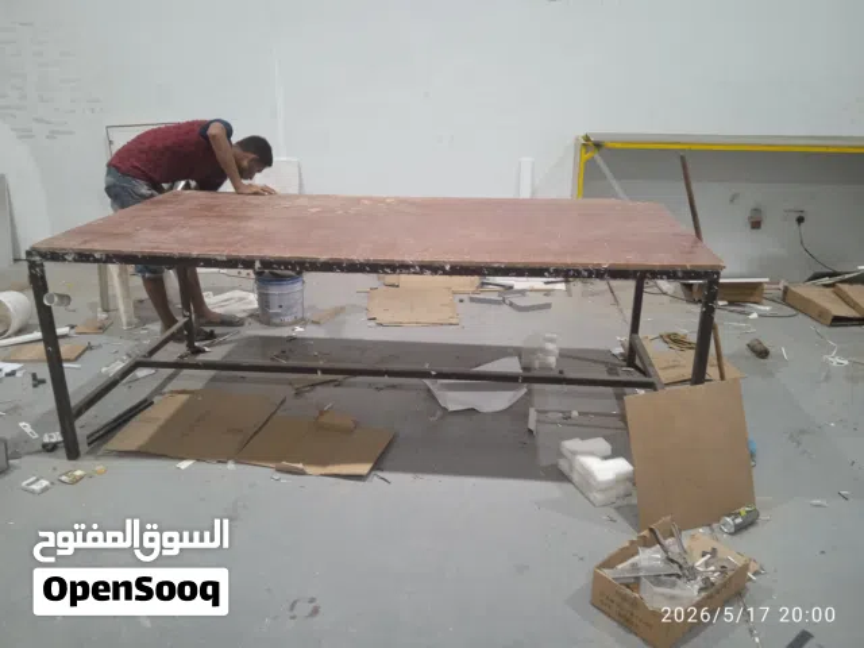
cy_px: 324
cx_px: 432
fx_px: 699
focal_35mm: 28
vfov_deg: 49.7
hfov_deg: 63.4
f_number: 2.2
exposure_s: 1/25
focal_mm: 3.43
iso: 690
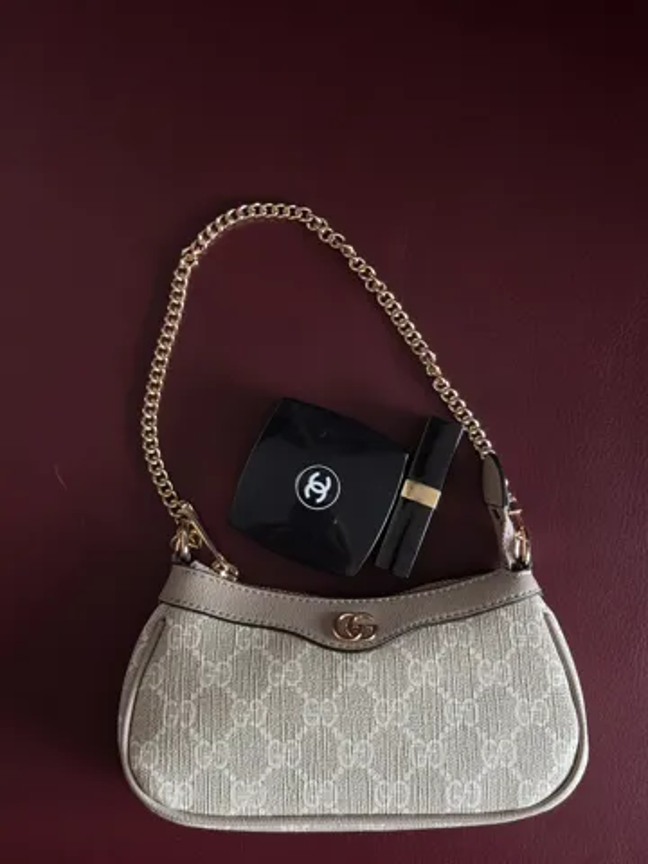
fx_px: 1198
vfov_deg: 39.7
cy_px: 432
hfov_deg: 30.3
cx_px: 324
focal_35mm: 48
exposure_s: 1/62
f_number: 1.78
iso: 100
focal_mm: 6.76
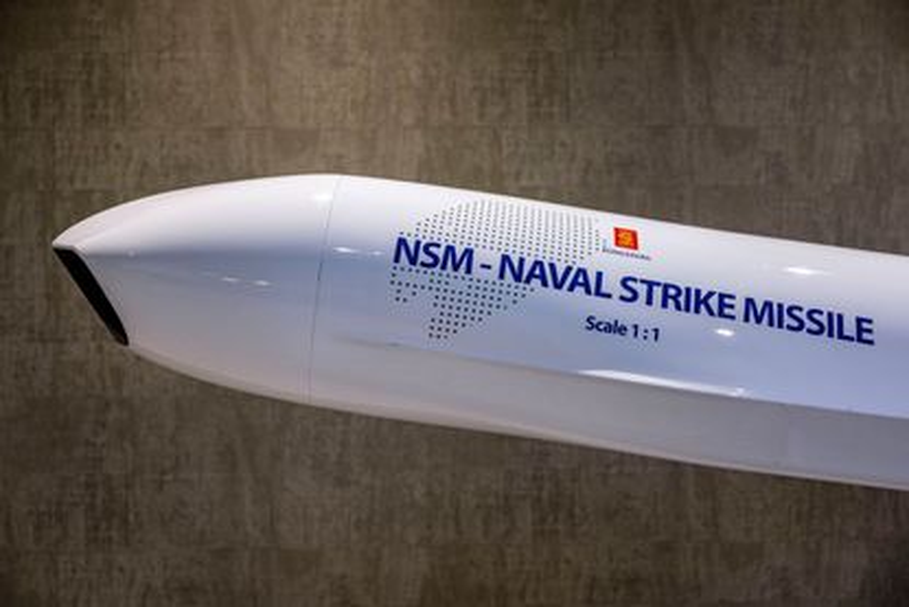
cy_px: 304
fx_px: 935
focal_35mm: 37
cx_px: 454
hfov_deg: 51.9
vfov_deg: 36.0
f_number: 2.8
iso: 1000
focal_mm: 37
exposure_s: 1/500
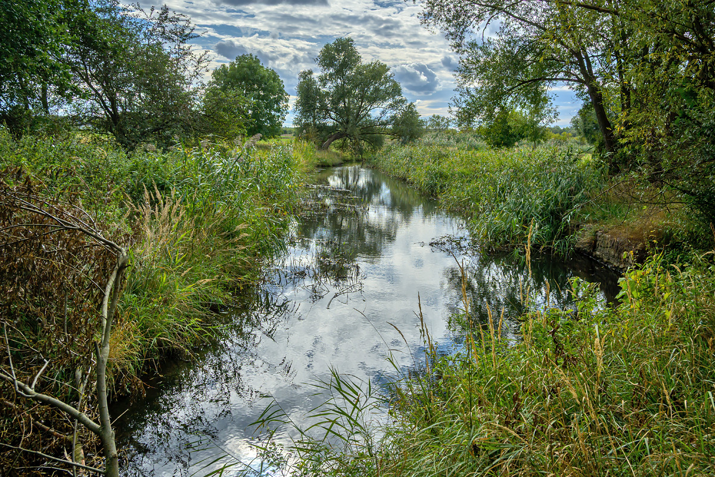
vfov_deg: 43.6
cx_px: 358
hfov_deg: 61.9
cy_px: 238
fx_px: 596
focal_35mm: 30
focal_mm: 20
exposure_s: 1/1000
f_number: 8
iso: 200
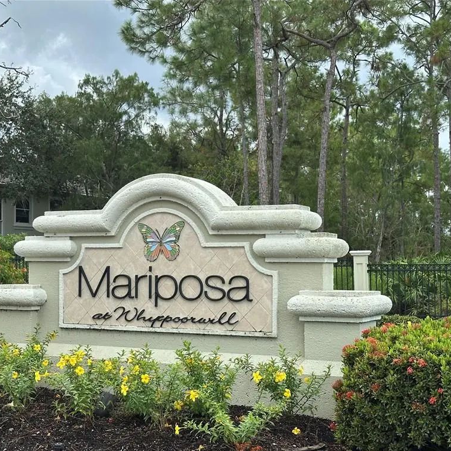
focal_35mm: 57
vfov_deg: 30.0
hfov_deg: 30.0
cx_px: 191
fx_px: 840
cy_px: 227
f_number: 1.78
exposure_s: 1/1289
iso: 64
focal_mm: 6.86
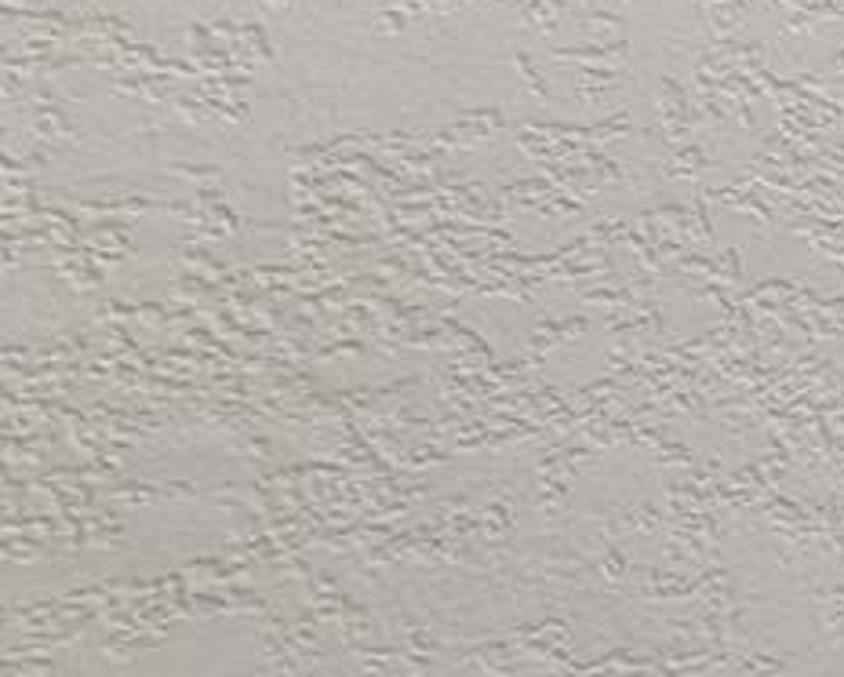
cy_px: -670
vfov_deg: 13.5
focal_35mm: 98
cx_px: 2525
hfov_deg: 11.4
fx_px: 2441
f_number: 8
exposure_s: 1/15
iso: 400
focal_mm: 15.1
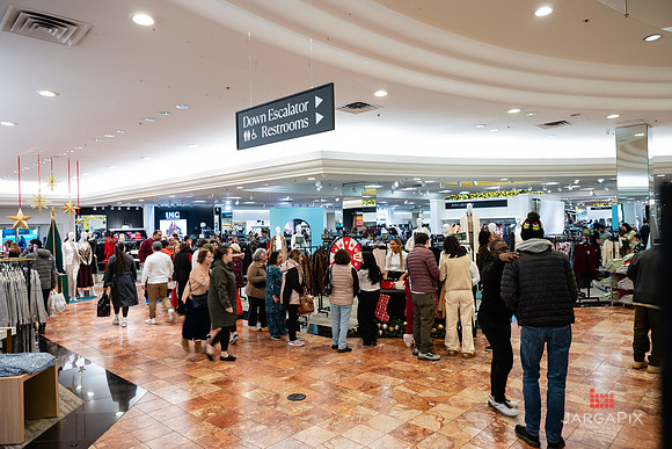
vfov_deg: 53.1
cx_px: 336
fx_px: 448
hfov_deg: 73.7
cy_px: 224
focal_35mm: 24
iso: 200
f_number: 3.2
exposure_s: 1/25
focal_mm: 24
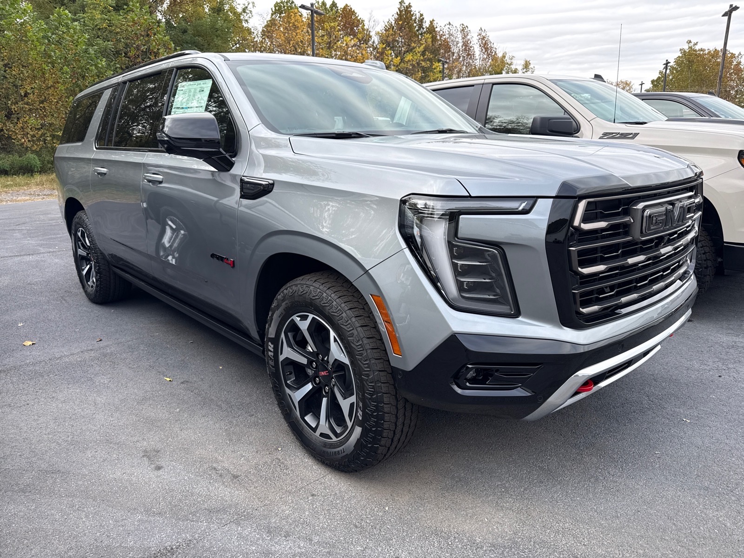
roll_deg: +0.3
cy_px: 279
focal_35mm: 24
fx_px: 516
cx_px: 372
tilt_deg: -14.7
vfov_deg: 56.8
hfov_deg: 71.6
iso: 80
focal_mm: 6.76
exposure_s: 1/920
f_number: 1.78
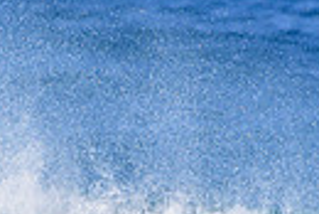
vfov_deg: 0.4
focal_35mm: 3345
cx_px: -150
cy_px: 405
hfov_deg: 0.6
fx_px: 29673
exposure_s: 1/2000
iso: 280
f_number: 5.6
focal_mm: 500
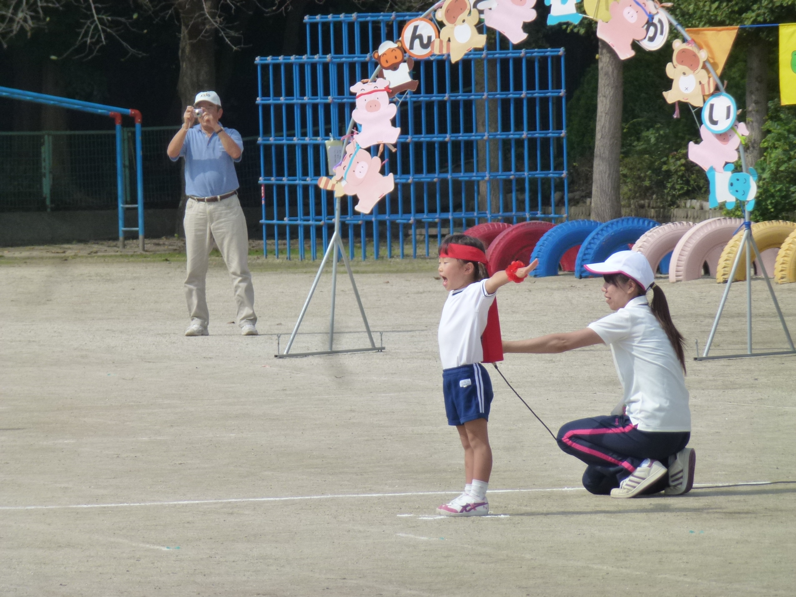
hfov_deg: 5.2
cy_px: 298
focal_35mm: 384
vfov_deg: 3.9
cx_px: 398
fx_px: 8830
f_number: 5.9
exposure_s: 1/640
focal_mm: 68.8
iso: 160
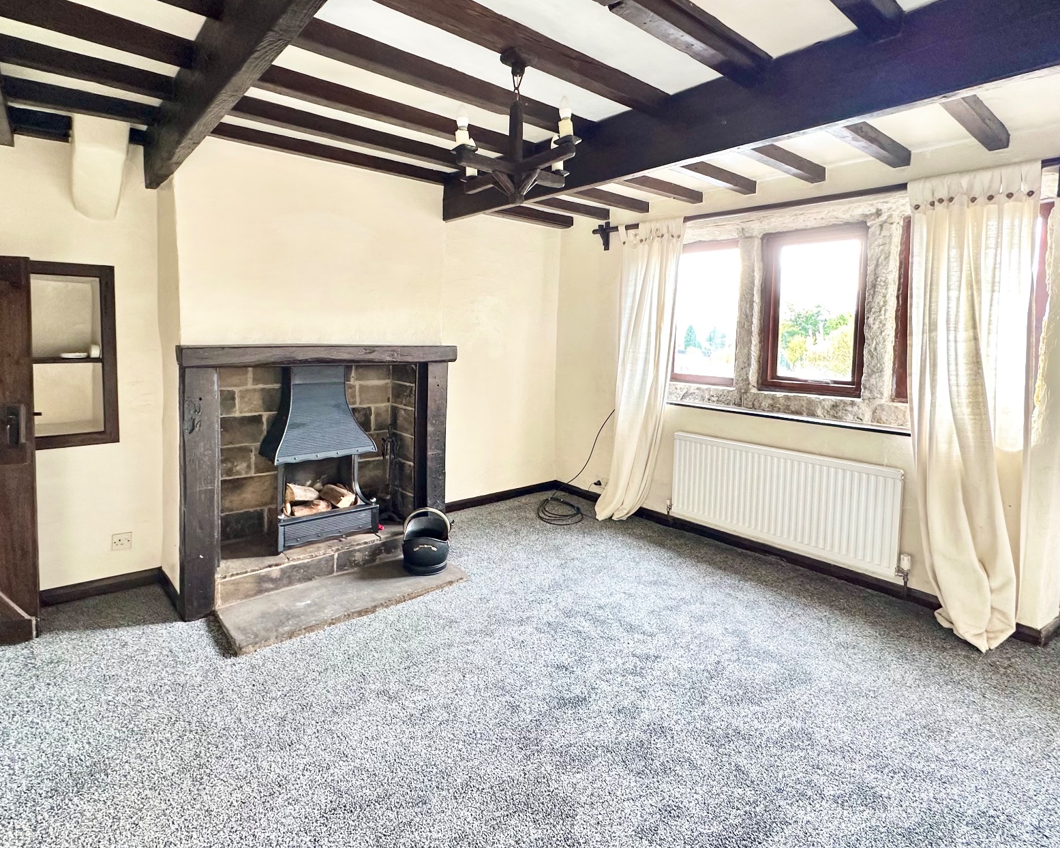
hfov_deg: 86.2
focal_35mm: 18
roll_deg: -0.7
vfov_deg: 73.4
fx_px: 565
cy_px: 366
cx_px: 487
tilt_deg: -5.1
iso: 200
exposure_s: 1/99
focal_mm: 2.22
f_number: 2.2
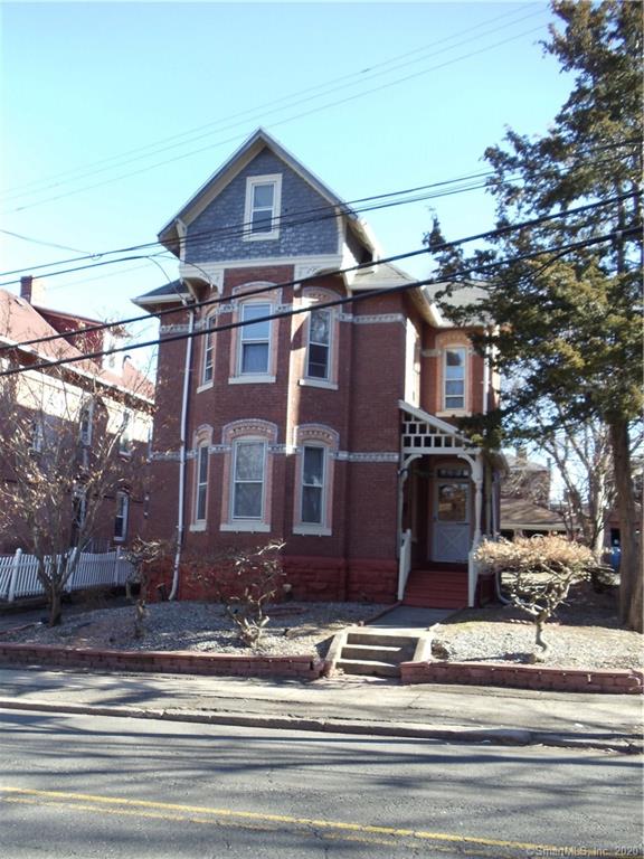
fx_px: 1091
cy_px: 430
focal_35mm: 44
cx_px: 322
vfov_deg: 42.9
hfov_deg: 32.9
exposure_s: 1/200
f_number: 3.5
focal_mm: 6
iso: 100
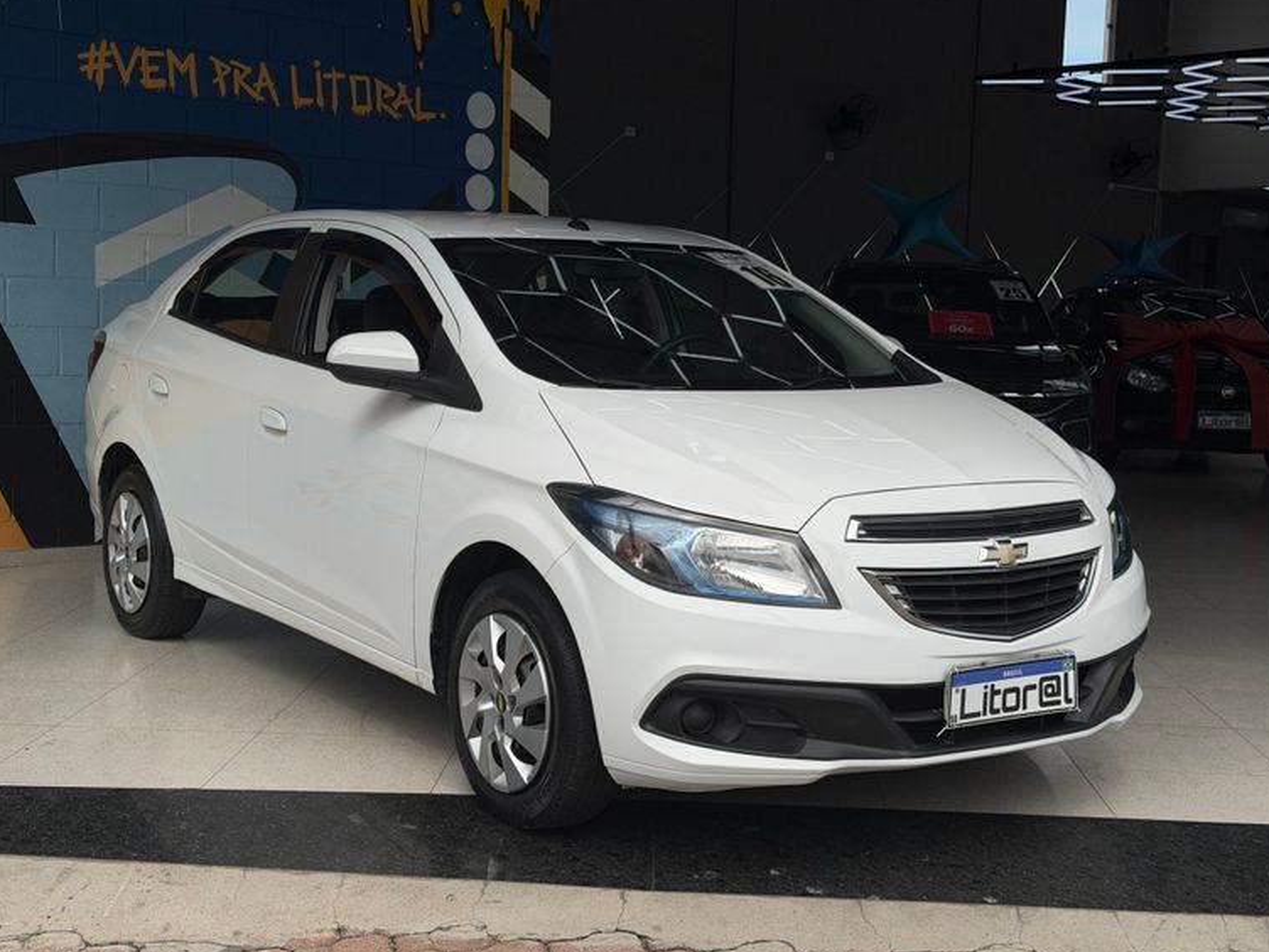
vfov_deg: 29.7
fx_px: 1796
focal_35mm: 49
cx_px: 645
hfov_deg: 38.9
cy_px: 474
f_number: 1.78
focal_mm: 6.76
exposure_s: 1/7874
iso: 64
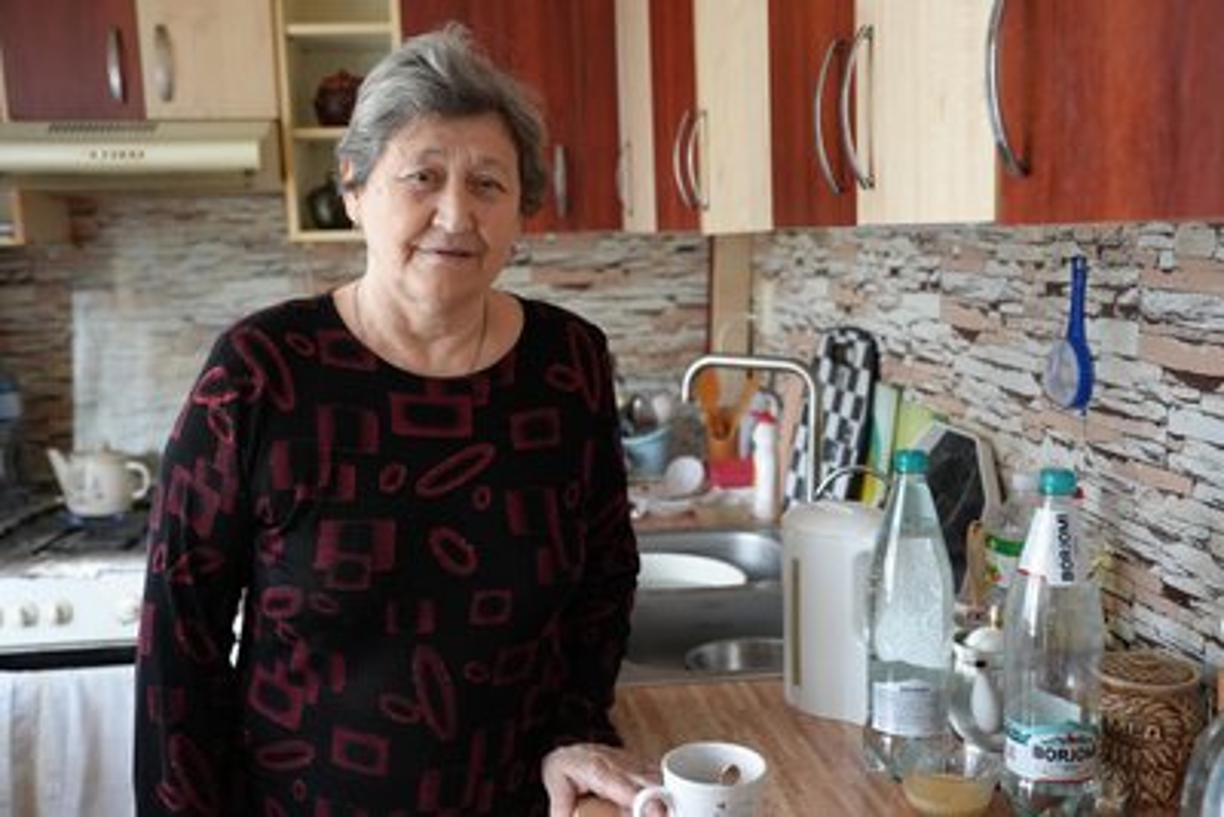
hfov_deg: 50.7
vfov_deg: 35.1
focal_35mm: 38
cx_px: 612
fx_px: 1292
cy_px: 408
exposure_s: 1/160
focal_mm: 38
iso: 5000
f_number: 4
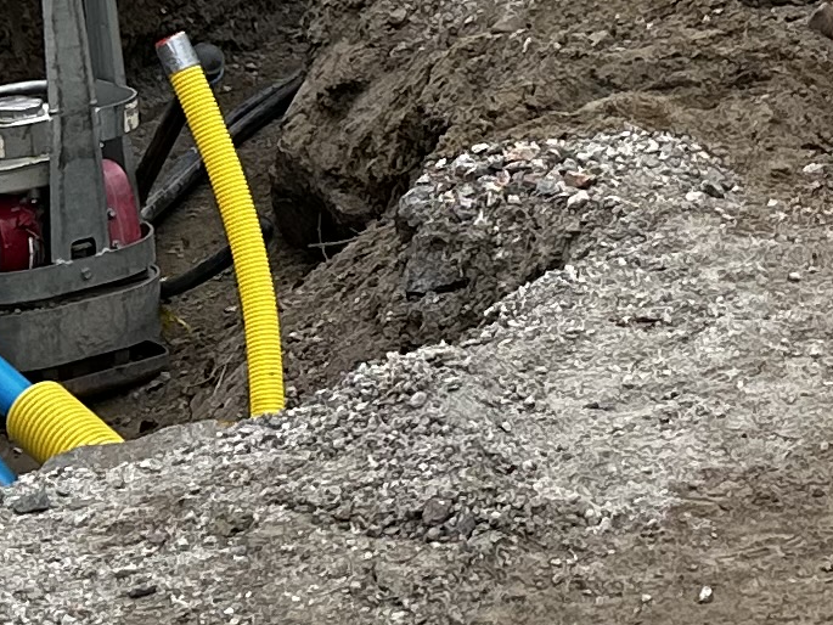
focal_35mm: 153
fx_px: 3682
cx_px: 963
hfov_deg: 12.6
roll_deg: -0.6
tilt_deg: -7.1
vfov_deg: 9.3
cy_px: -457
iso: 50
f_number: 1.5
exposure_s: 1/1068
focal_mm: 5.7
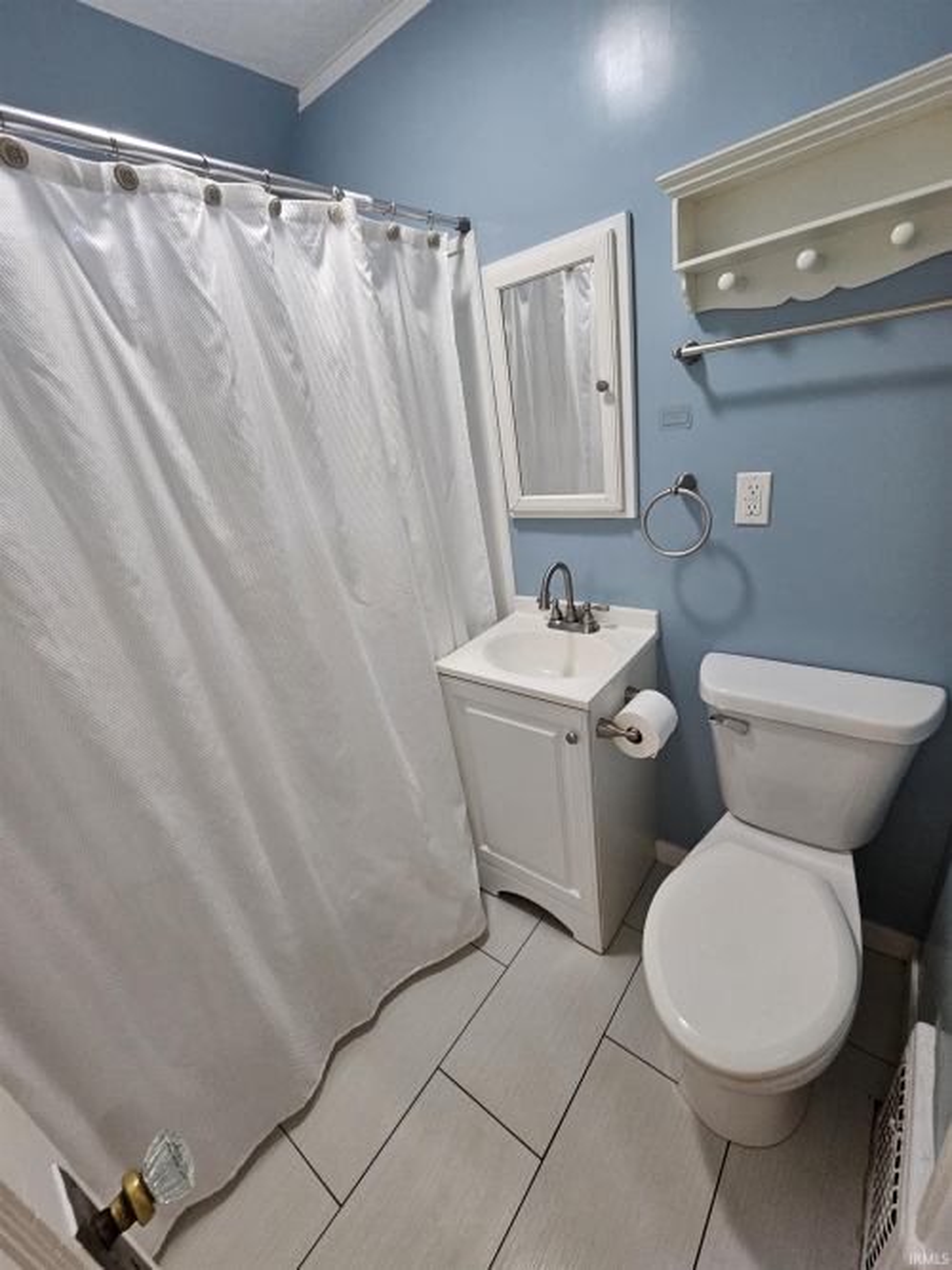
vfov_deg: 106.2
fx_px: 477
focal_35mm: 13
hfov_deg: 89.9
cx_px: 476
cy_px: 635
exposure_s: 1/60
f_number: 2.2
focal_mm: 2.2
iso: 320
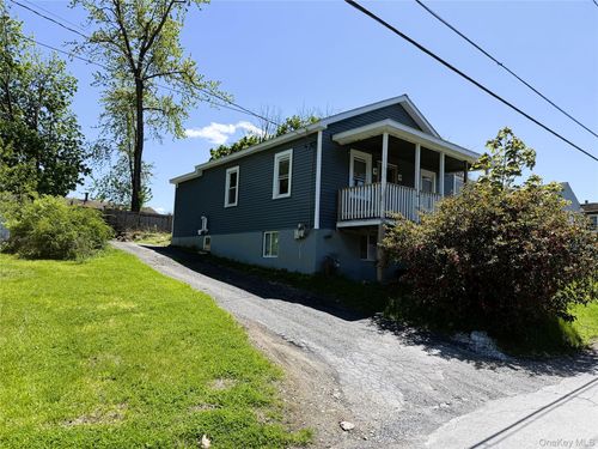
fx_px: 415
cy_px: 224
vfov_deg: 56.8
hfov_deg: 71.6
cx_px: 299
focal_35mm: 24
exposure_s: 1/3584
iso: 80
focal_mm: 6.76
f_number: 1.78
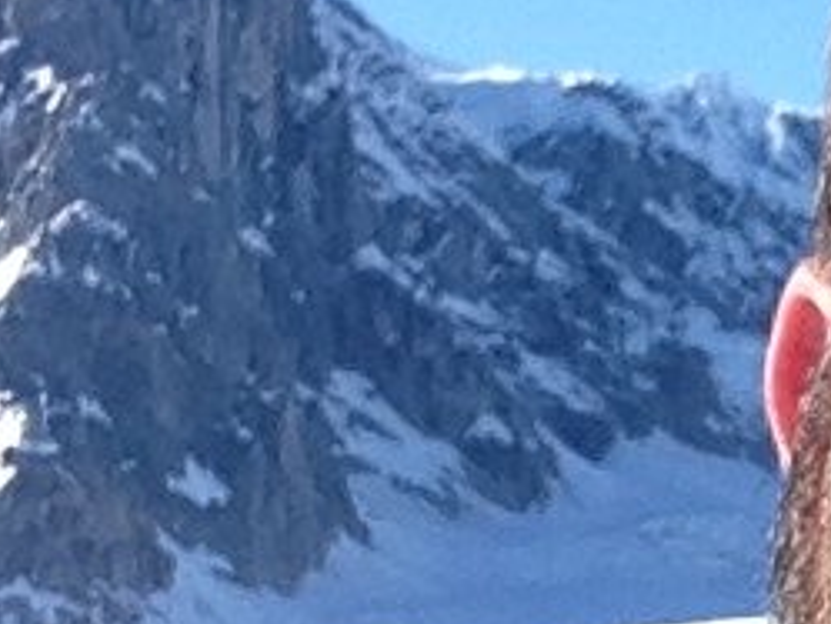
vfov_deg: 8.2
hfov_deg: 10.6
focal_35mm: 180
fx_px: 4323
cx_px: 1225
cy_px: 604
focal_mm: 2.18
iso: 32
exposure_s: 1/906
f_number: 2.4
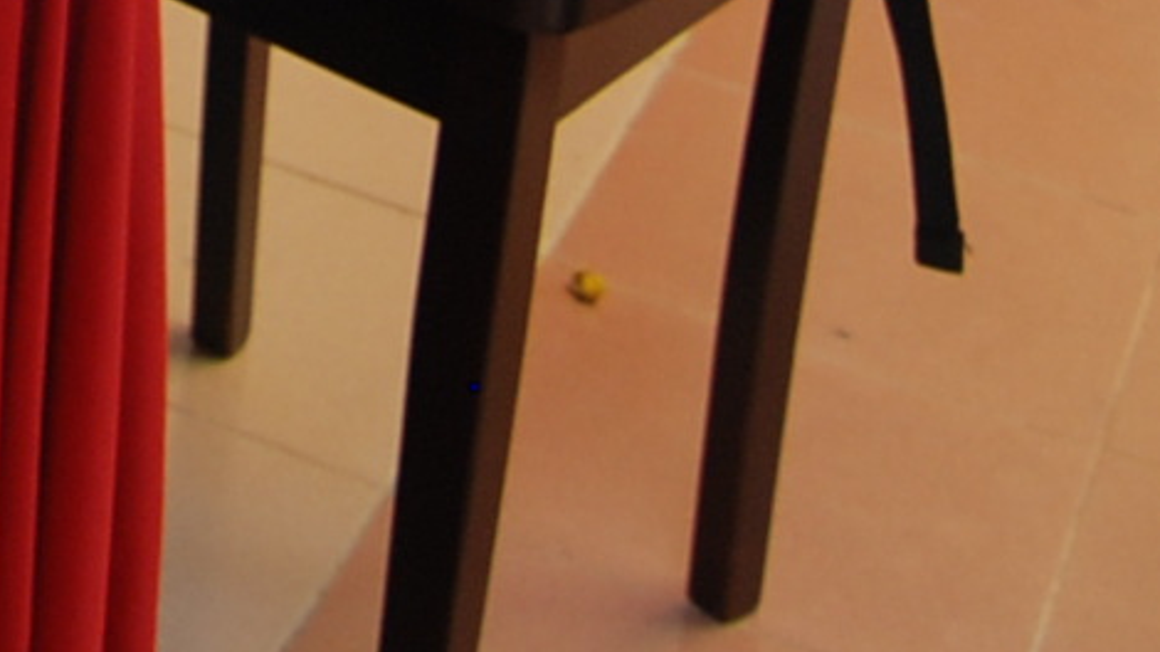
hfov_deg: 15.5
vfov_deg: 7.7
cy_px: -1588
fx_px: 3882
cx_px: -639
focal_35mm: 126
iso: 200
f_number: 4
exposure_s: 1/100
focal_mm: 13
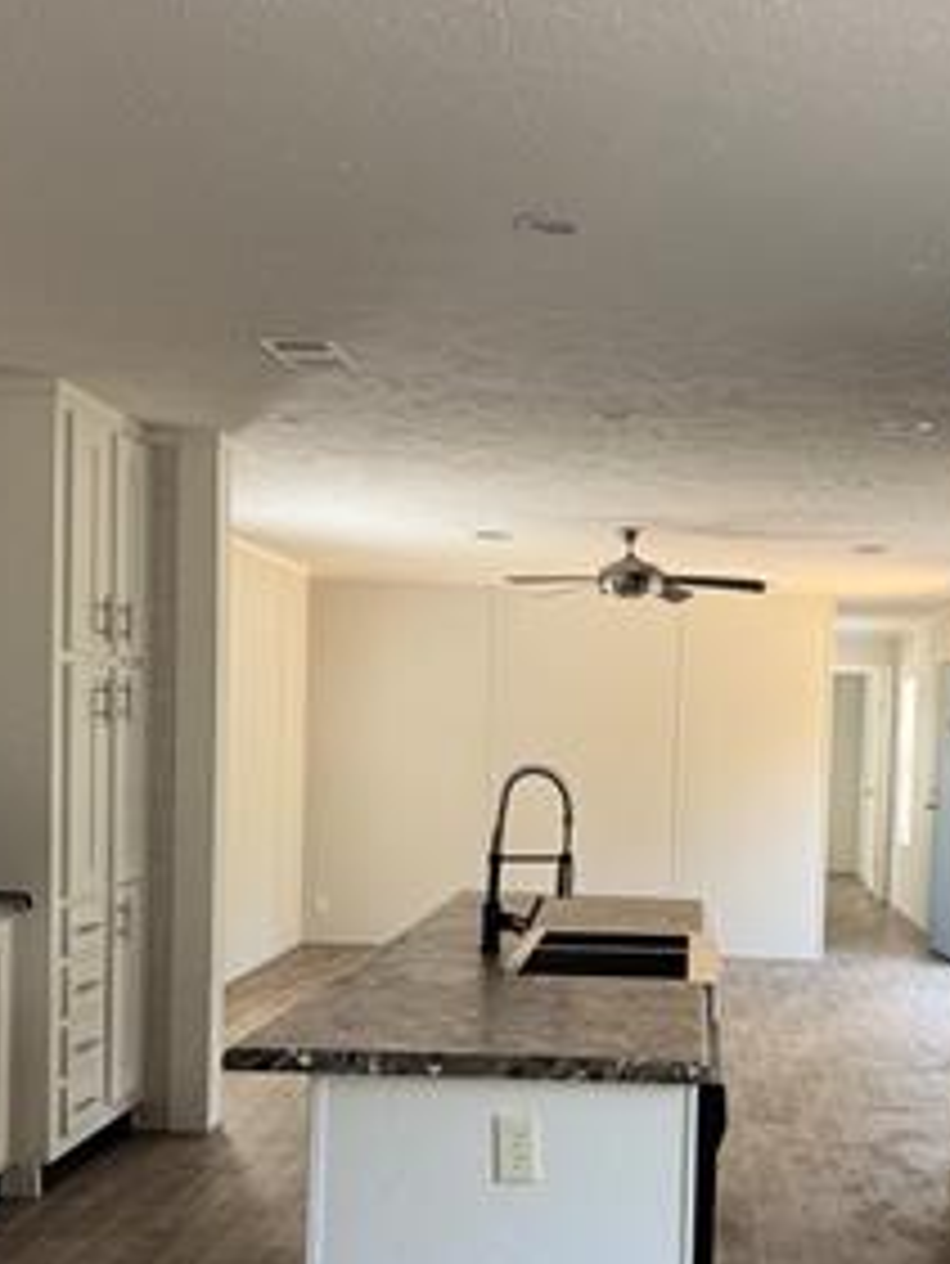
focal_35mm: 41
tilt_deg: -2.2
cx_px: 675
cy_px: 810
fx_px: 1499
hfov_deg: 34.6
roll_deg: -1.2
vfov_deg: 45.3
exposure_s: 1/121
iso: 125
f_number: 1.78
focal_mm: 6.76
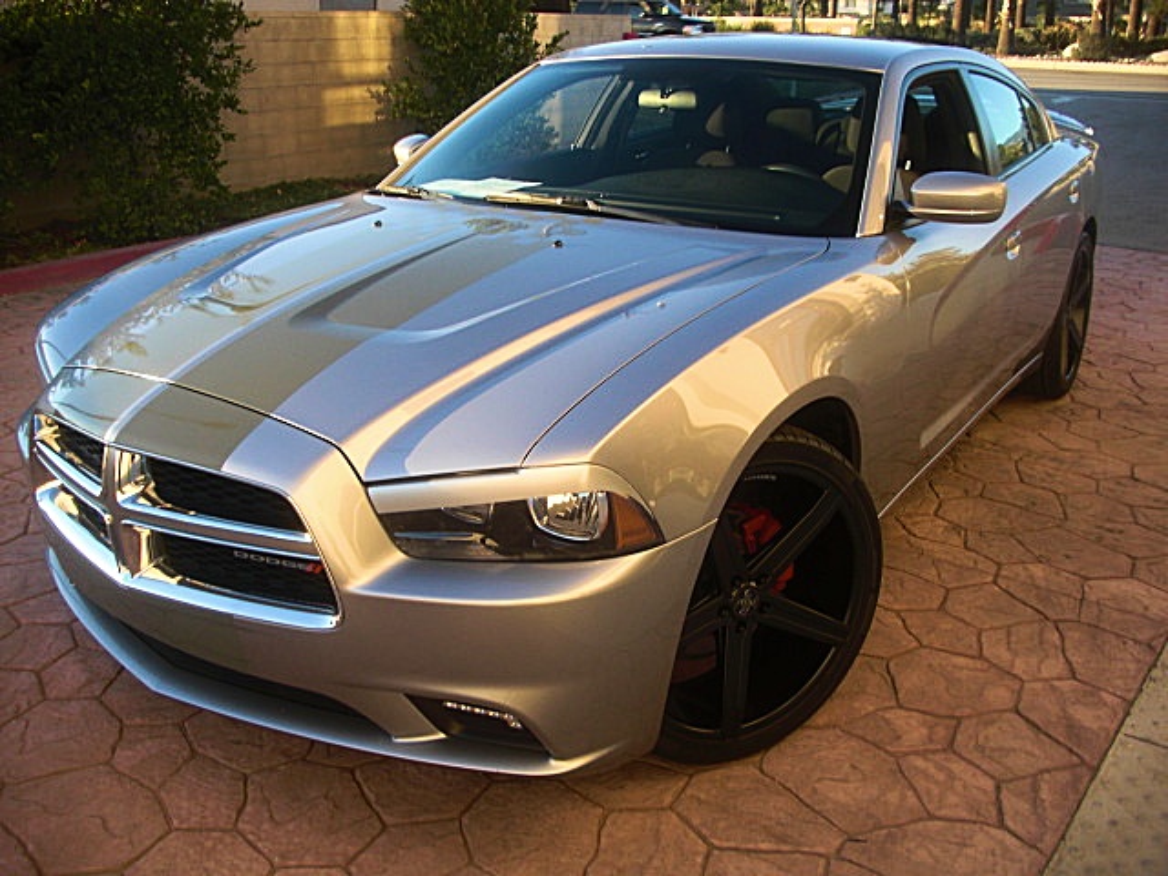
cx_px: 584
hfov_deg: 51.4
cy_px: 438
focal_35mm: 36
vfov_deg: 39.7
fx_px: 1215
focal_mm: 6.3
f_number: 2.8
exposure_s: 1/125
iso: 50
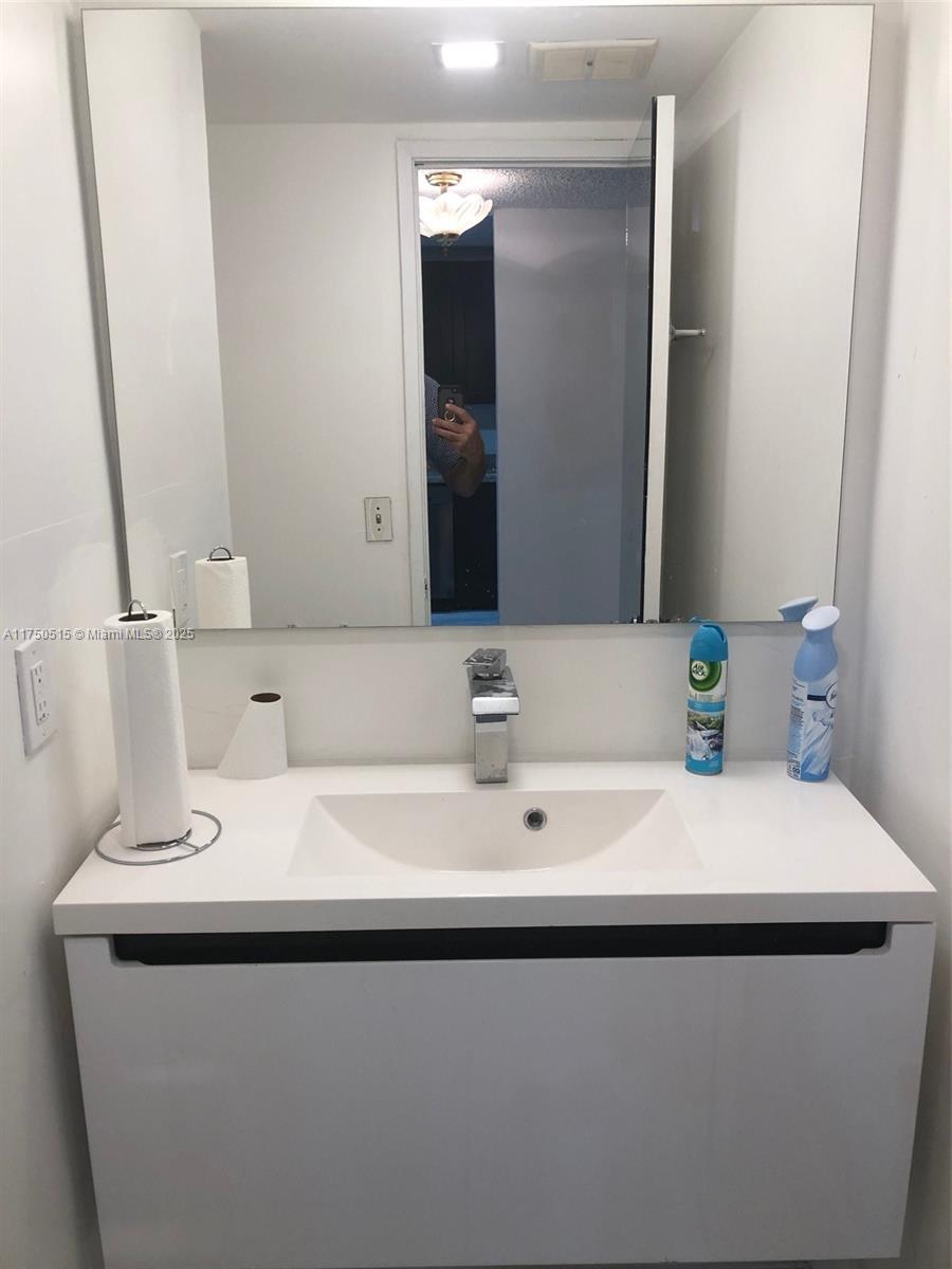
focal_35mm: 28
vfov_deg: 63.4
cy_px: 634
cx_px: 476
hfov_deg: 49.7
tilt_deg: -12.7
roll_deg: +0.8
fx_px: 1027
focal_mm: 3.99
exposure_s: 1/40
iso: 25
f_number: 1.8
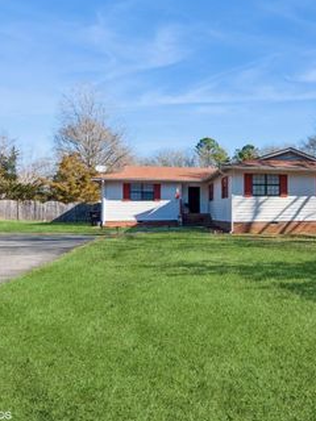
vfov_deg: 69.9
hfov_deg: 51.7
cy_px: 207
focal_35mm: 25
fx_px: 301
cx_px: 255
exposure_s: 1/160
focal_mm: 11
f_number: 8
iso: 200
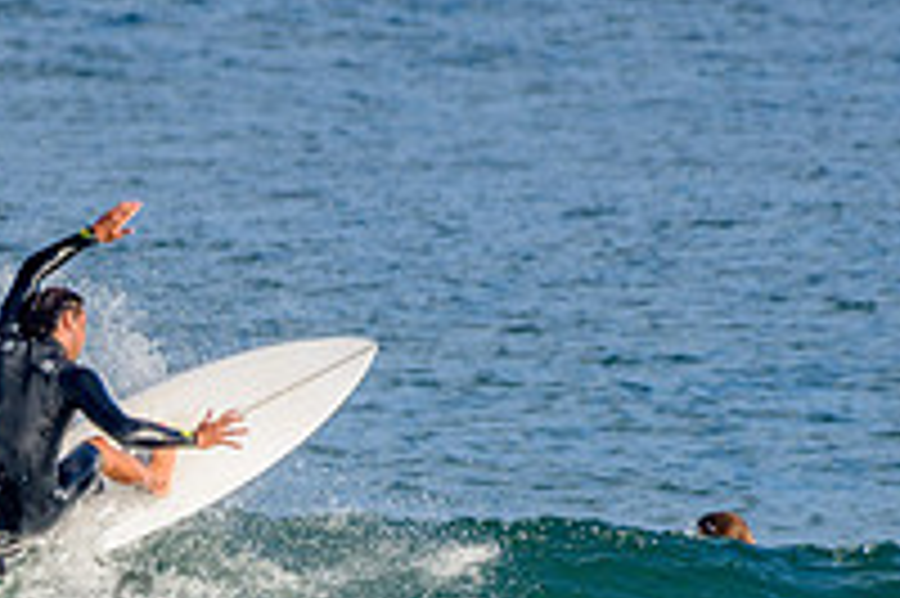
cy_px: 605
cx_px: 86
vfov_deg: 0.8
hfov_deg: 1.2
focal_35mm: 1778
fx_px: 44412
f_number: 5.6
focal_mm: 500
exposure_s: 1/1250
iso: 140
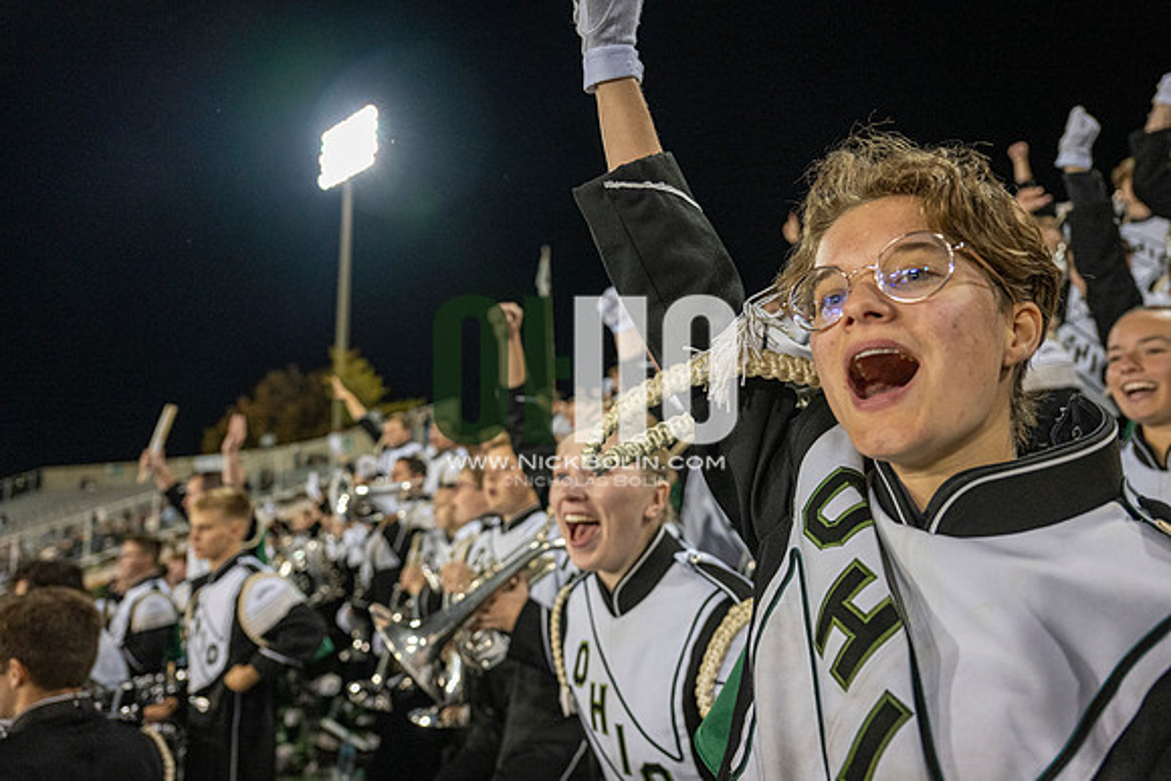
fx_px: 813
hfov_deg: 71.5
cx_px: 586
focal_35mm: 25
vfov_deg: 51.3
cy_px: 390
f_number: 3.2
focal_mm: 25
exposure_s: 1/500
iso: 2000
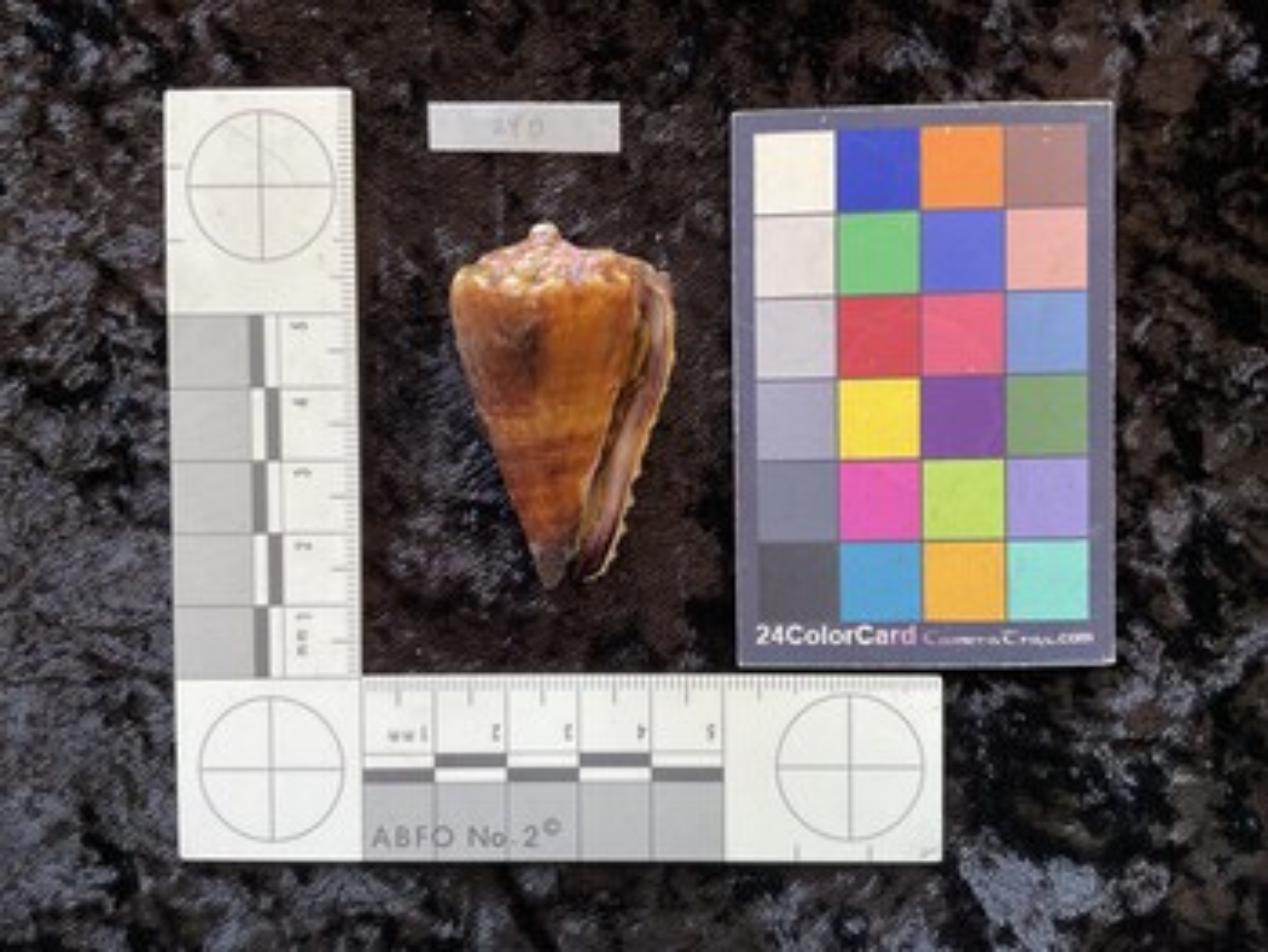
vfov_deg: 48.3
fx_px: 1063
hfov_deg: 61.6
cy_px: 476
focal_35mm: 29
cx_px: 634
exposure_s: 1/60
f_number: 1.8
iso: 50
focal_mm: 3
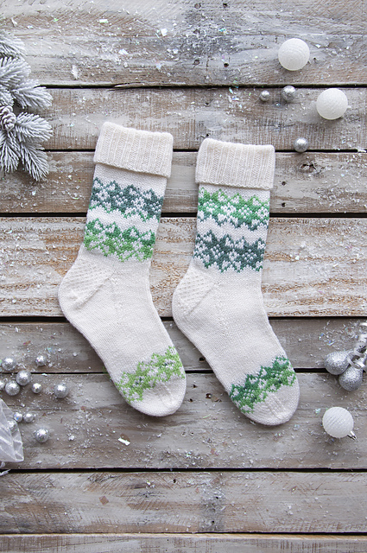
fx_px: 575
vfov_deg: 51.3
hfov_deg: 35.4
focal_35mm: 38
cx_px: 184
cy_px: 276
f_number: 8
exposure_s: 1/60
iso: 200
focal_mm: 25
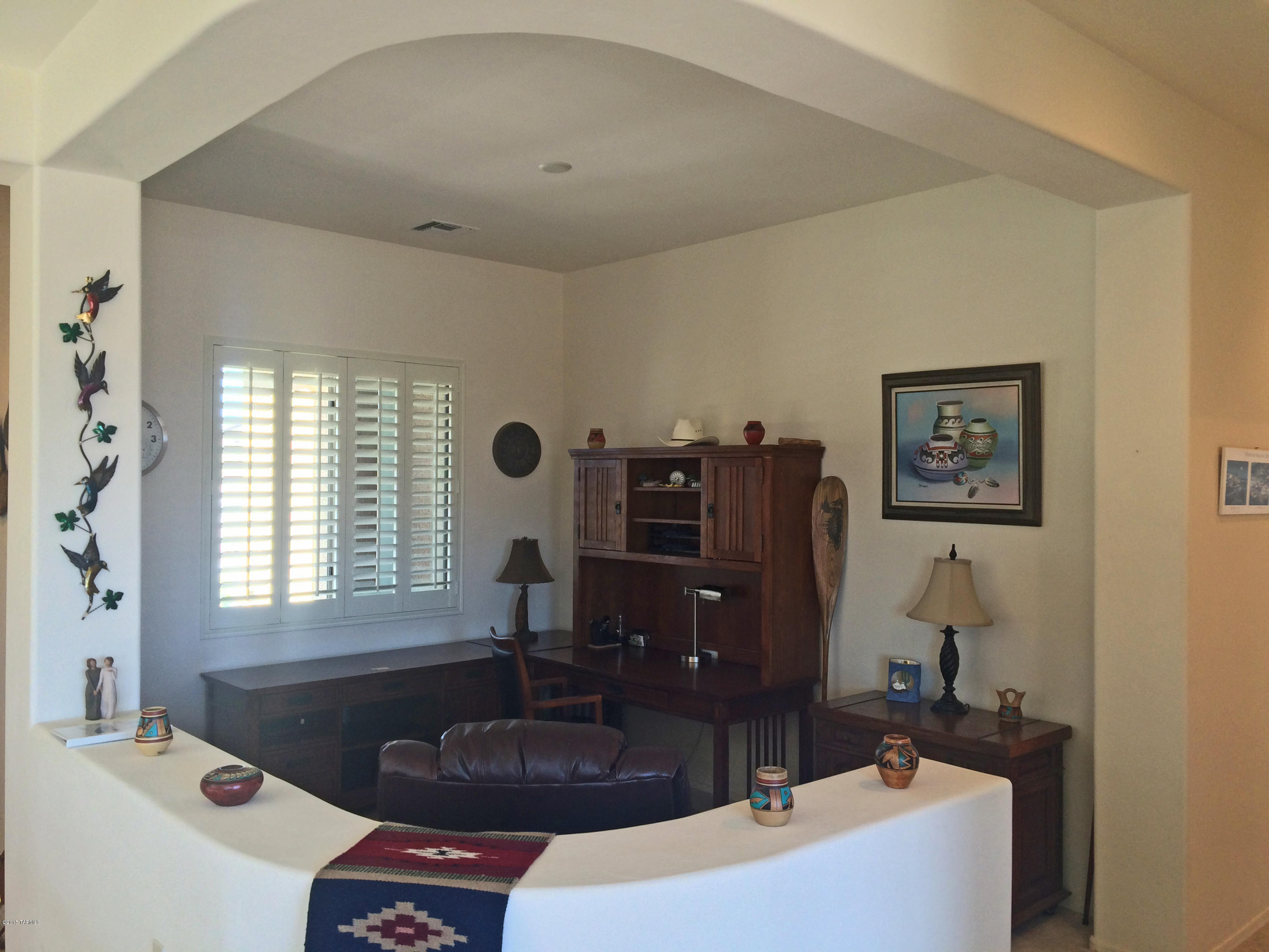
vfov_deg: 48.2
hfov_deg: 61.7
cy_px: 476
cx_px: 634
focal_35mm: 29
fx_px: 1063
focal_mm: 4.15
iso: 50
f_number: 2.2
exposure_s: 1/30
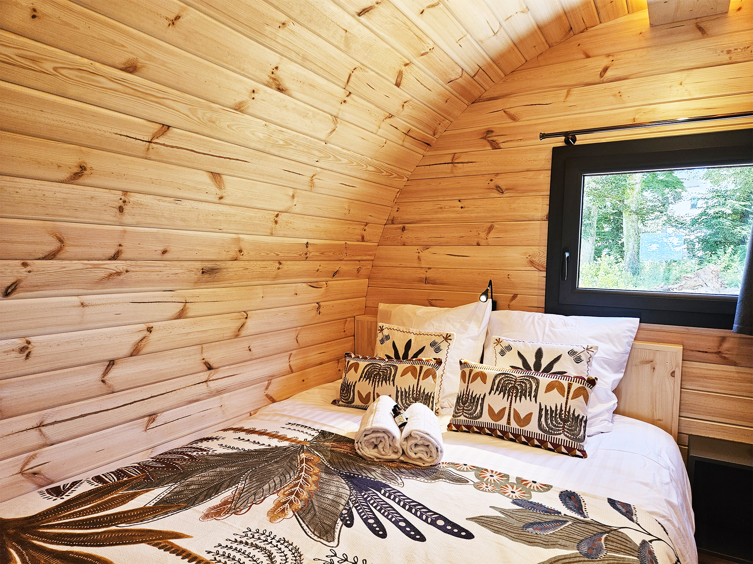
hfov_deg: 73.9
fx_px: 500
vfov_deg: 58.9
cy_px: 282
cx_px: 376
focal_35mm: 23
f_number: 1.8
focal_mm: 5.4
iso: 64
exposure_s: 1/100
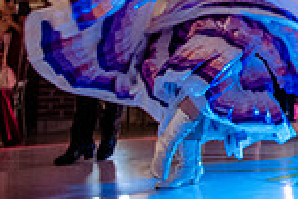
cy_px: -42
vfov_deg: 14.5
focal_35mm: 91
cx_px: 491
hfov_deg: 18.7
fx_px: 753
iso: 5000
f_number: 4
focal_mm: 24
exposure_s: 1/250
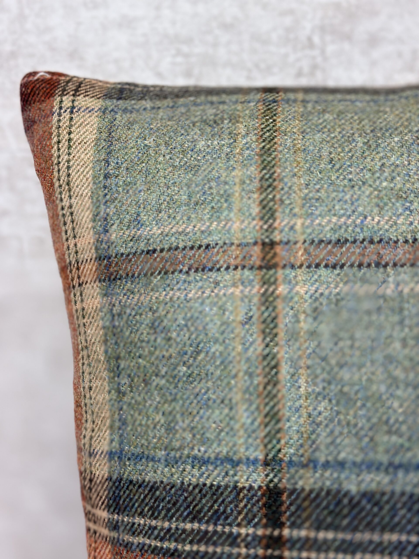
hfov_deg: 30.3
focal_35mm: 48
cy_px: 280
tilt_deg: -14.2
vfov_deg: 39.7
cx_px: 210
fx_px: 775
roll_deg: +0.4
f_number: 1.78
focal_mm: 6.86
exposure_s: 1/221
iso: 80
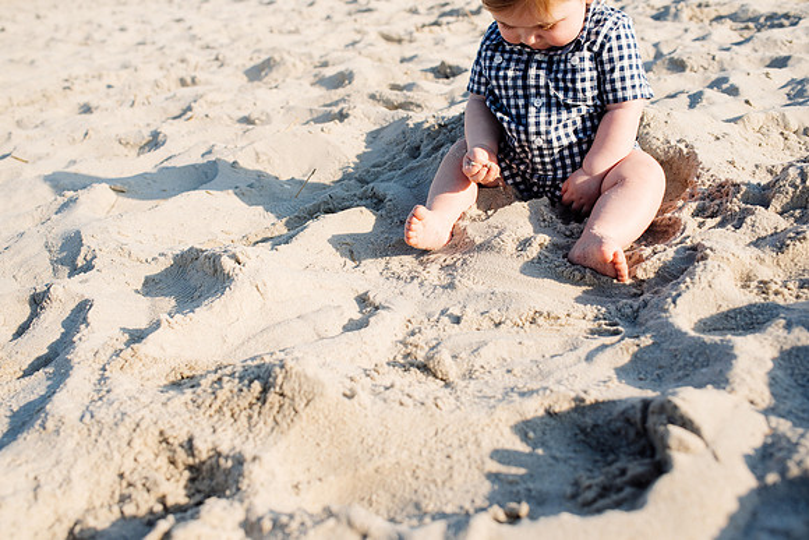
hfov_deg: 54.4
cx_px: 404
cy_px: 270
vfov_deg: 37.9
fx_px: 787
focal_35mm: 35
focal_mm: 35
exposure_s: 1/1250
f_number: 4.5
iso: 160
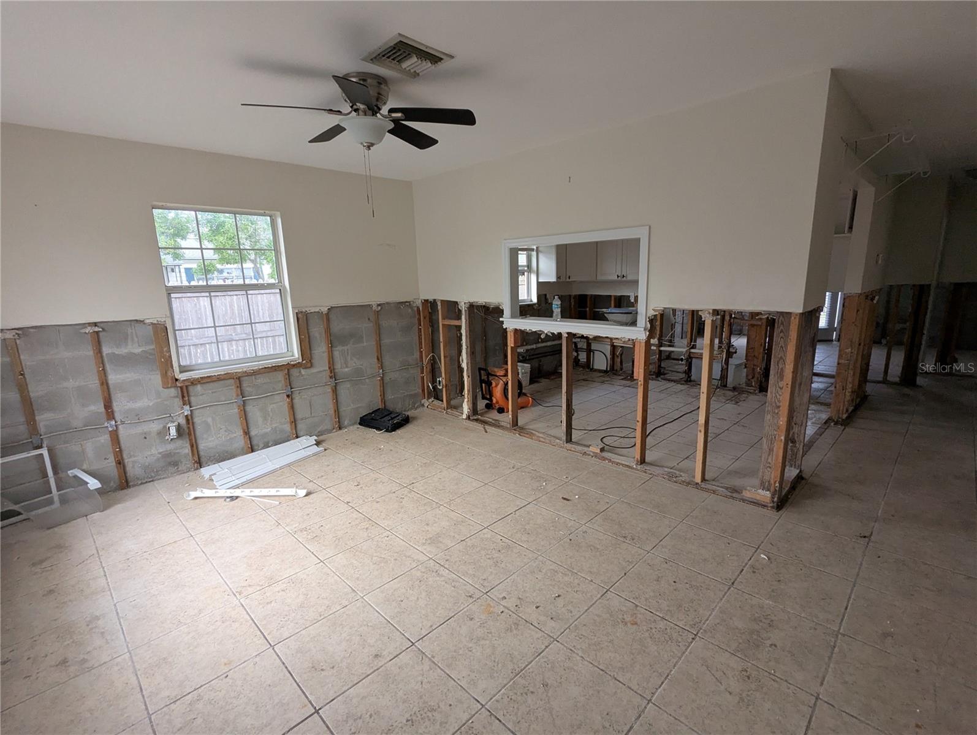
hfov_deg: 94.4
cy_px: 368
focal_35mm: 16
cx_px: 488
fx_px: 452
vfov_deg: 78.2
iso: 200
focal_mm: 2.35
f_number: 2.2
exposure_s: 1/118
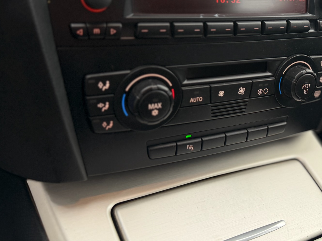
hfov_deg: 49.4
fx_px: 344
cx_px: 209
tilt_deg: -15.5
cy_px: 58
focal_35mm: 37
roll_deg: -4.3
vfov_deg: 37.6
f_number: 1.78
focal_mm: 6.76
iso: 200
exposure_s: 1/109
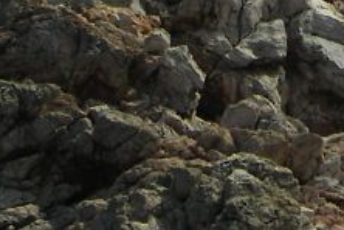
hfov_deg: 4.6
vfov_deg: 3.1
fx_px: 4261
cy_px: -325
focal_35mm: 446
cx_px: 344
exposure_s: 1/640
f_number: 4.5
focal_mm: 15.4
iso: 50
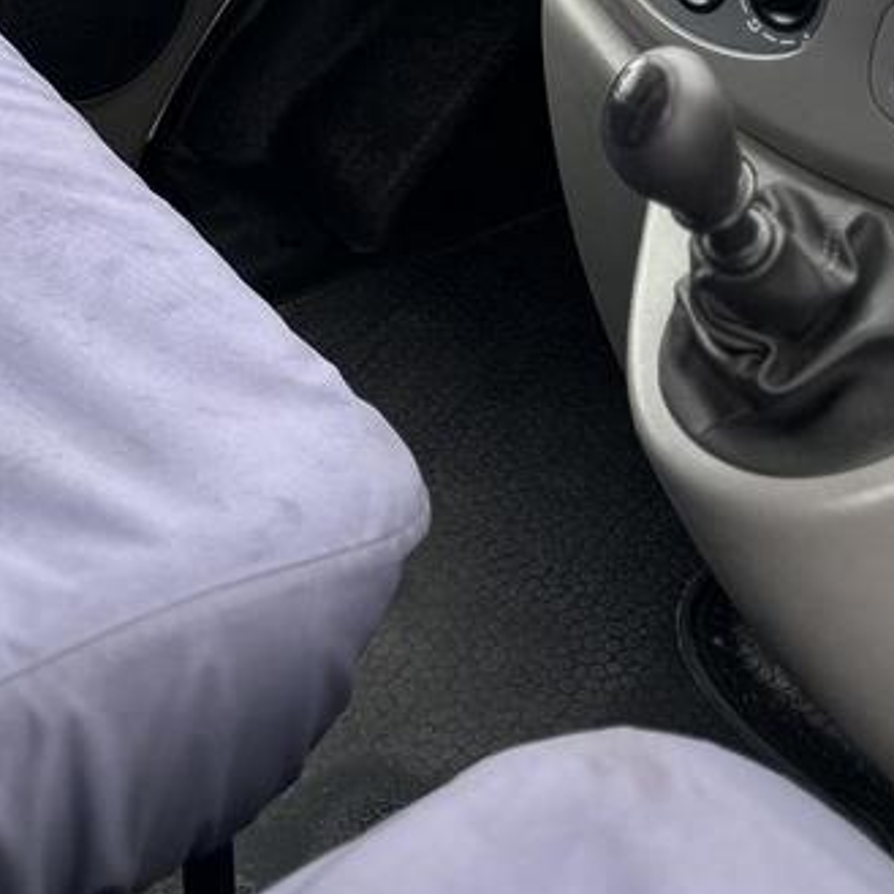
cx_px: 19
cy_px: -469
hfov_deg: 21.7
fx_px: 2250
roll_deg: +6.5
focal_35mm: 77
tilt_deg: -18.4
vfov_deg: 19.4
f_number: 1.78
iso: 64
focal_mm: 6.86
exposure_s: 1/121
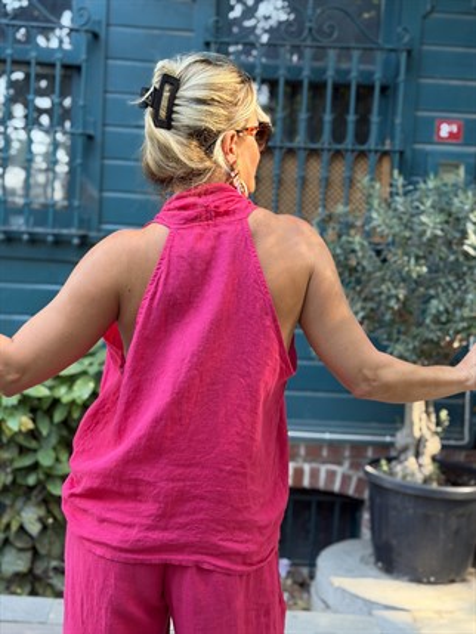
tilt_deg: -3.9
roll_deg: -2.9
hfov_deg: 30.3
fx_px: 880
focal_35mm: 48
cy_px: 317
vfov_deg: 39.6
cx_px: 238
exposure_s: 1/100
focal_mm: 6.76
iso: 64
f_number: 1.78
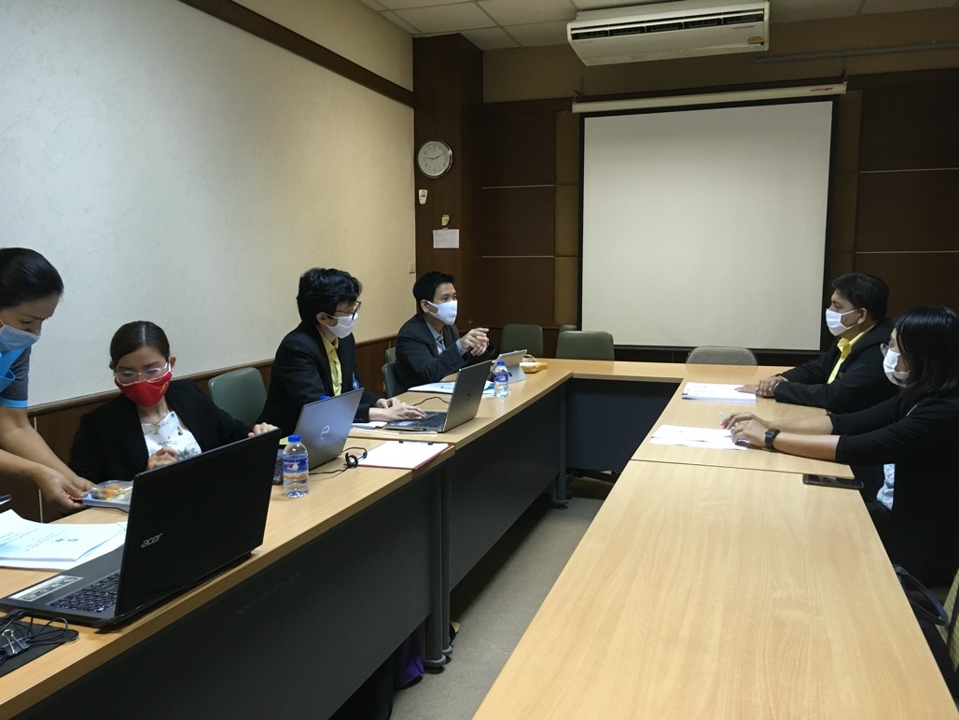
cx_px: 480
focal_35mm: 29
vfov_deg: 48.2
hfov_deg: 61.7
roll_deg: +0.9
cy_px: 360
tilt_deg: -7.8
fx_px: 803
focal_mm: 4.15
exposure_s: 1/33
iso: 160
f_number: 2.2
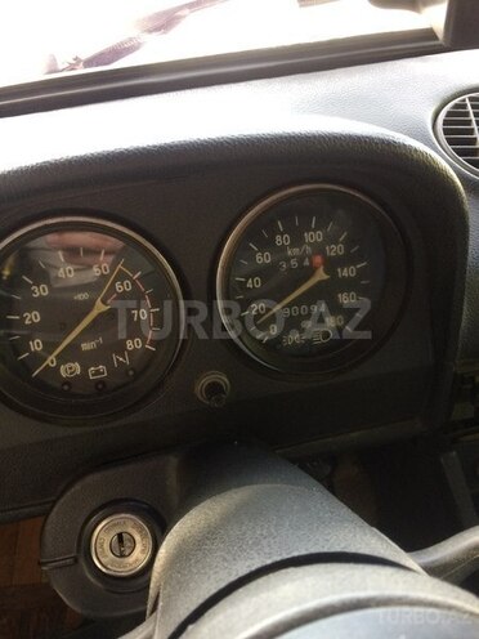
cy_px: 320
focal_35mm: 29
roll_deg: +6.4
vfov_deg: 61.7
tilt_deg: -36.3
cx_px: 240
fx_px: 535
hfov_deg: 48.2
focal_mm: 4.15
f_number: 2.2
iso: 80
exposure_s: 1/33
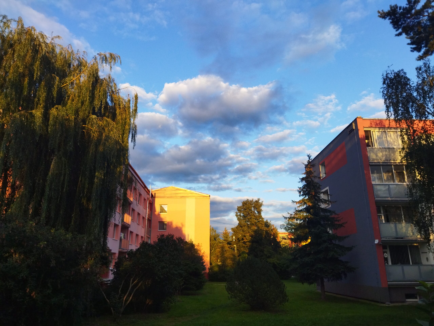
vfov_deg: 51.4
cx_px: 217
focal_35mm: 27
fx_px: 339
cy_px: 163
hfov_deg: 65.3
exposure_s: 1/711
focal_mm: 4.71
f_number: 1.79
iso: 99
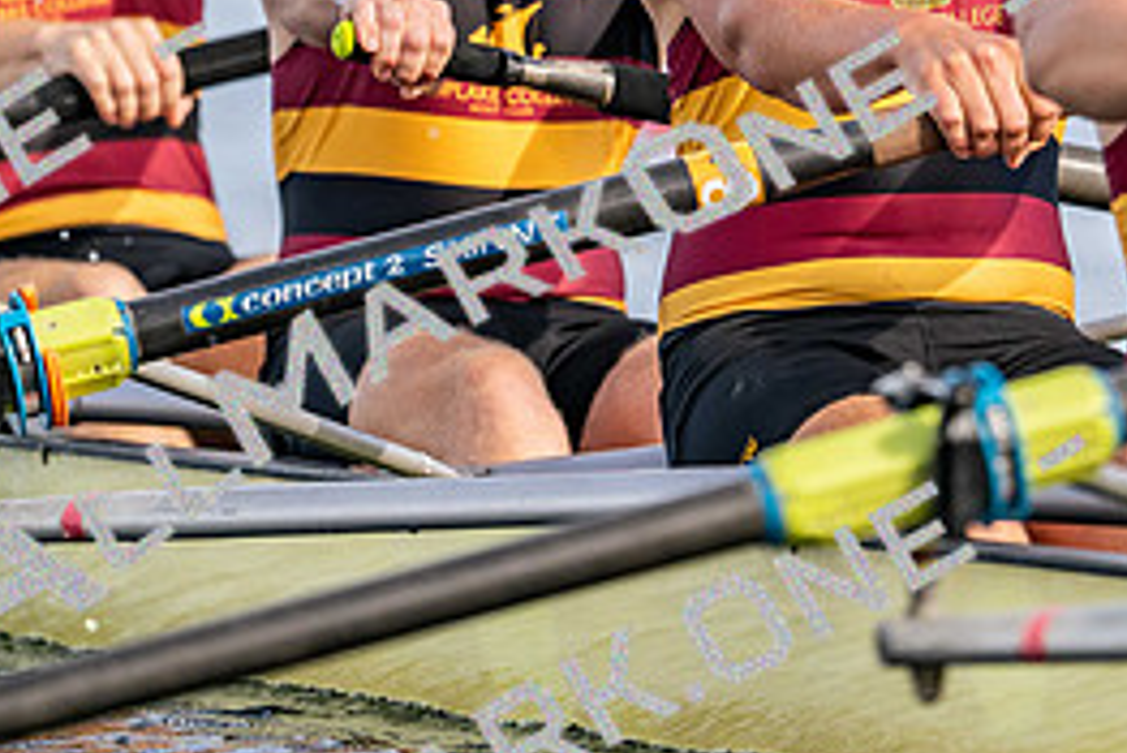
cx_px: 809
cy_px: 19
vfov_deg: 1.6
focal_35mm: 886
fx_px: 27751
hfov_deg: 2.3
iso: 500
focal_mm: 400
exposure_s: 1/2500
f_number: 4.5
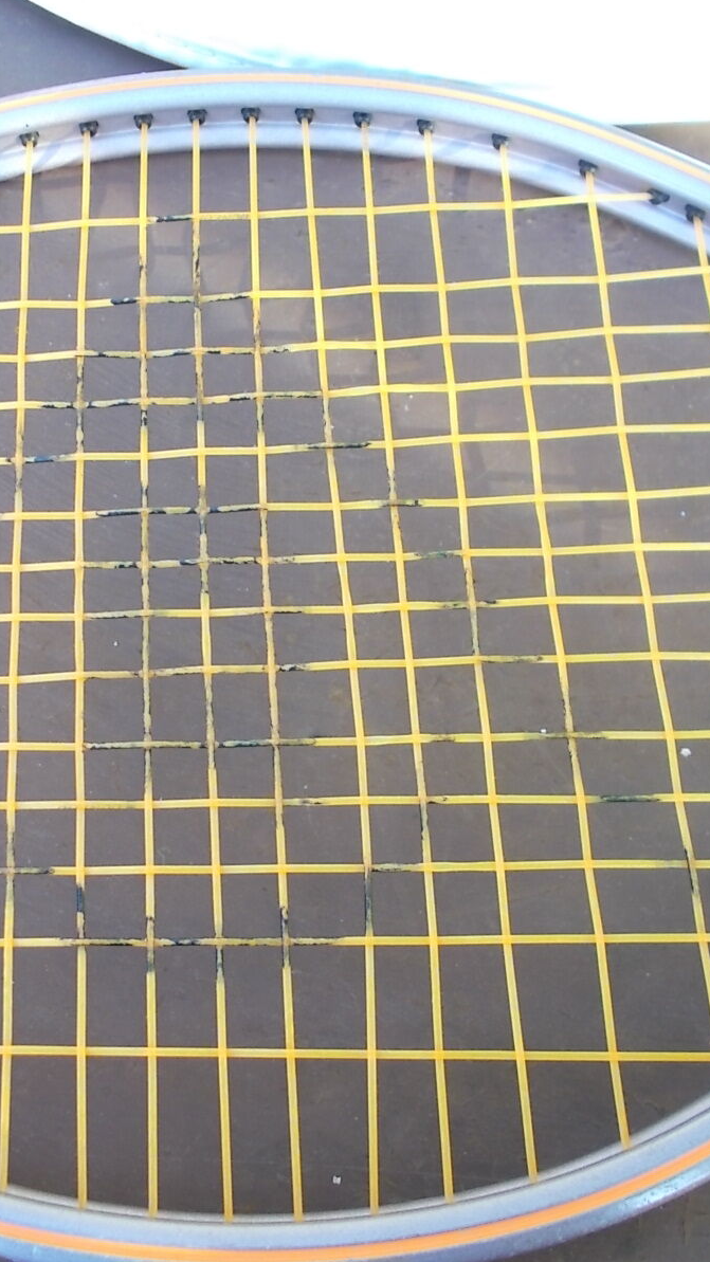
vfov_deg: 52.8
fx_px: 1272
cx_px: 268
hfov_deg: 31.1
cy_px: 629
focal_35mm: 38
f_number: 3.2
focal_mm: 4.6
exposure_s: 1/40
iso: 80
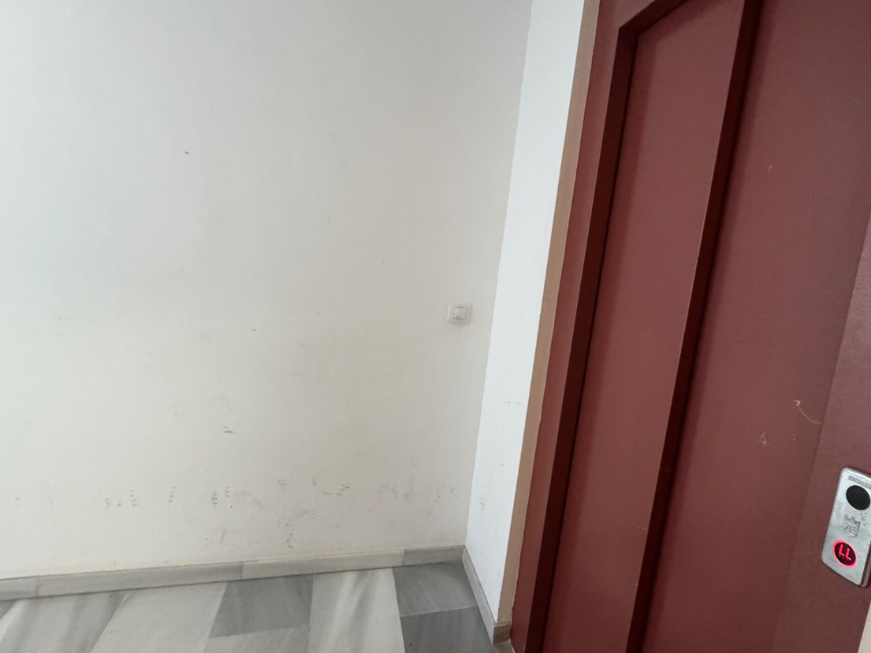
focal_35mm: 19
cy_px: 334
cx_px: 527
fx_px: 478
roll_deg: -7.6
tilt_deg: -7.2
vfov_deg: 68.7
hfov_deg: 83.5
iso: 640
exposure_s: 1/50
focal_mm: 2.22
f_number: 2.2
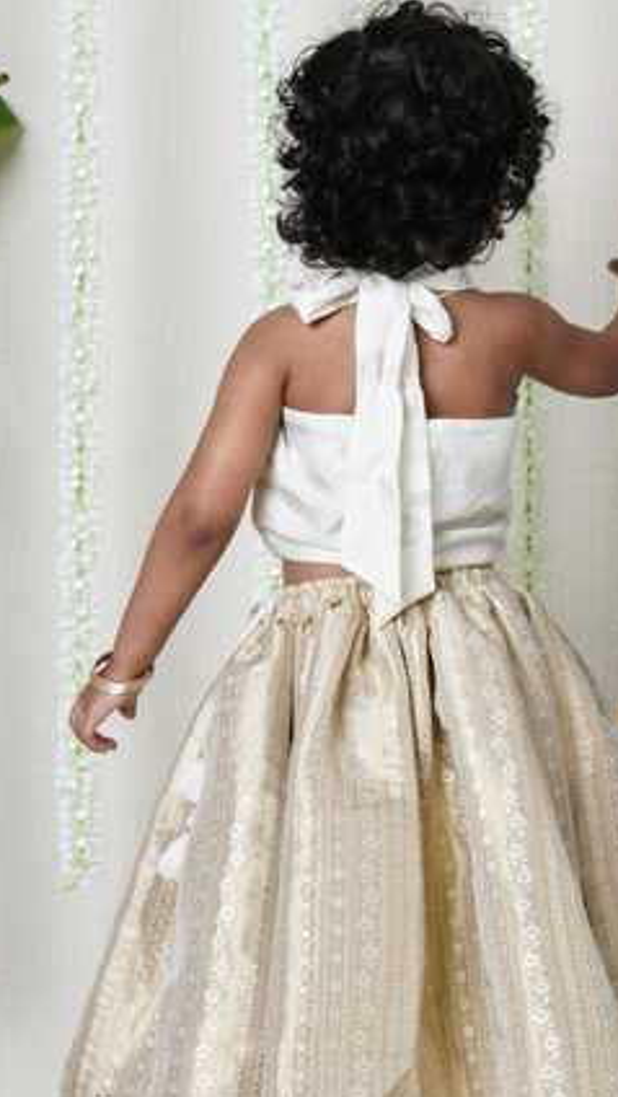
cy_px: 630
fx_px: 2414
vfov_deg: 25.6
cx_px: 380
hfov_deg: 14.6
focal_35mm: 83
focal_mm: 64
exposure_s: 1/160
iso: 125
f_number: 8
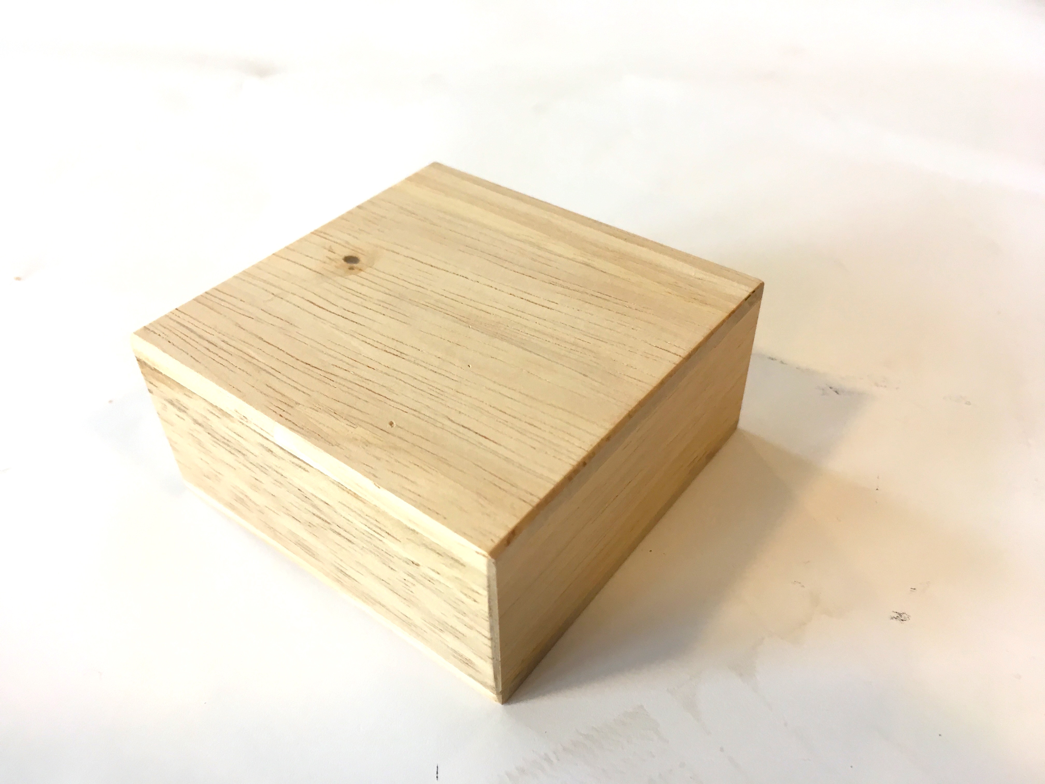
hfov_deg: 61.7
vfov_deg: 48.2
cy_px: 392
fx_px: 875
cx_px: 522
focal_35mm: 29
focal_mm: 4.15
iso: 64
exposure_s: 1/33
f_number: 2.2
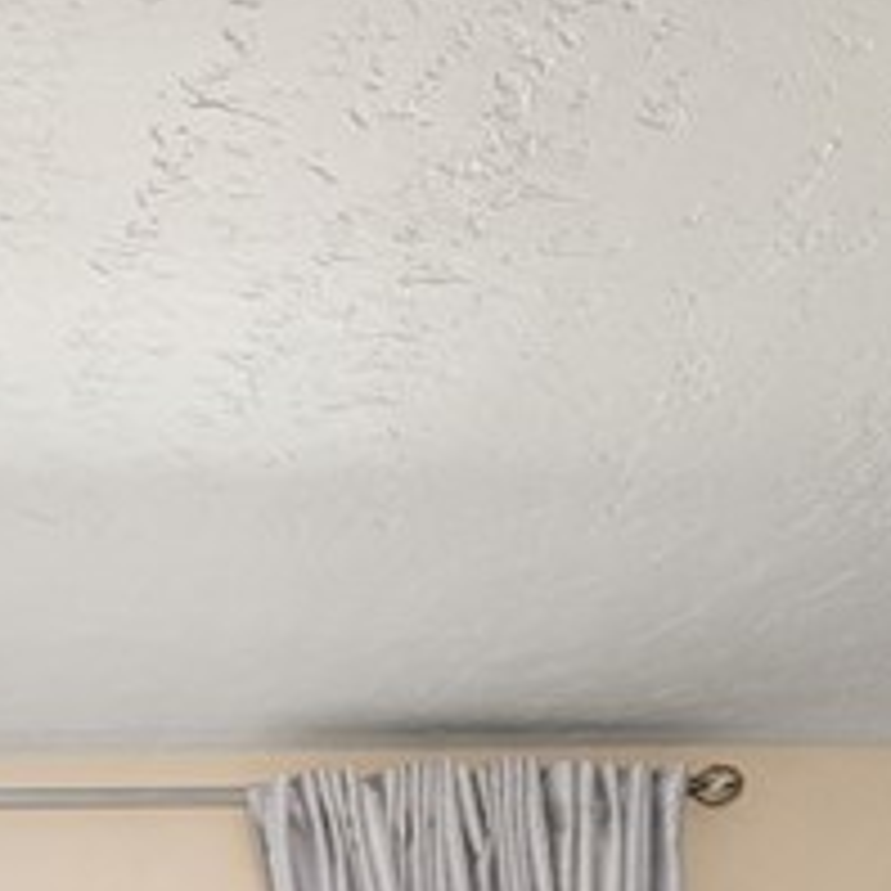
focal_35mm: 66
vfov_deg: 20.4
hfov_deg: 22.0
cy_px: 1498
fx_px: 1922
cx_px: -418
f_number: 6.3
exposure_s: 1/60
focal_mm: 15
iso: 100
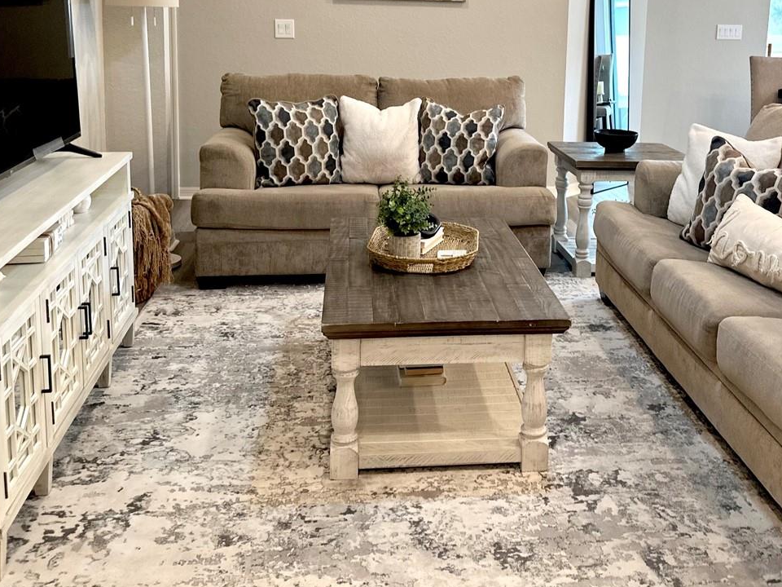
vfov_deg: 34.8
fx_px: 904
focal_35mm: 40
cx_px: 460
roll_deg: -1.8
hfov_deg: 46.6
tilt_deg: -6.1
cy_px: 116
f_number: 1.78
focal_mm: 6.86
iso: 125
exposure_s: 1/60
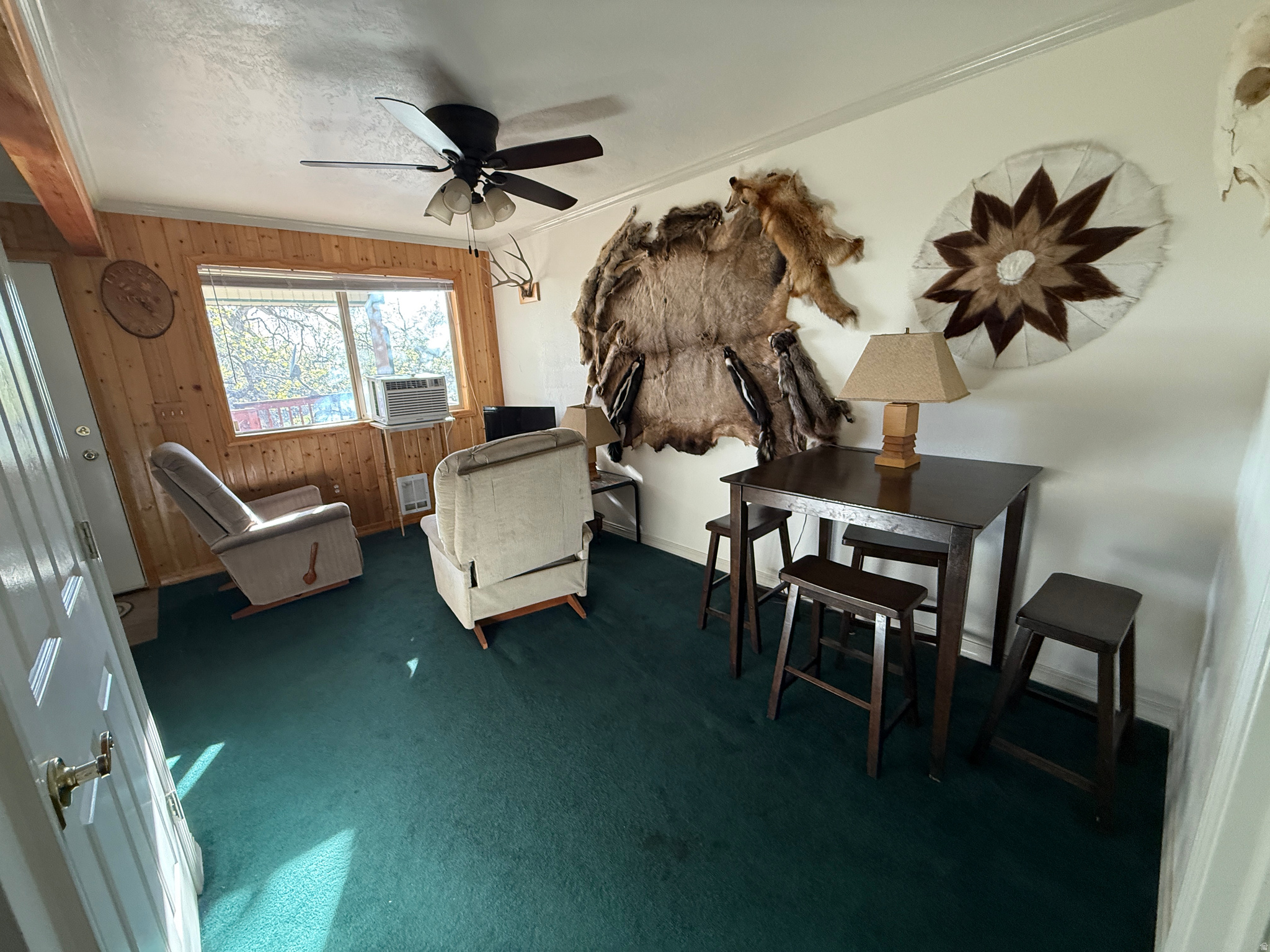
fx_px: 514
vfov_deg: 85.7
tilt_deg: -13.4
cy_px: 476
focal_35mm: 14
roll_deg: +2.5
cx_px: 635
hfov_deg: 102.1
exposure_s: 1/83
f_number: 2.2
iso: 320
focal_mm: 2.22
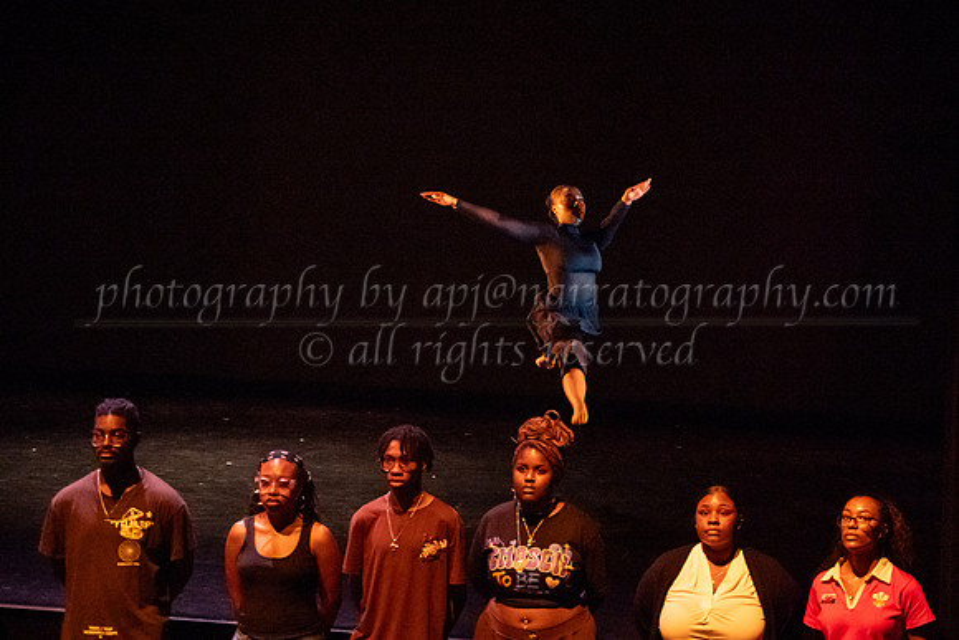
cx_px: 583
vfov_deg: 15.0
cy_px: 251
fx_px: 2428
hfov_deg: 22.3
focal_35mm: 91
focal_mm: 75
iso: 4000
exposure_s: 1/200
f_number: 3.5
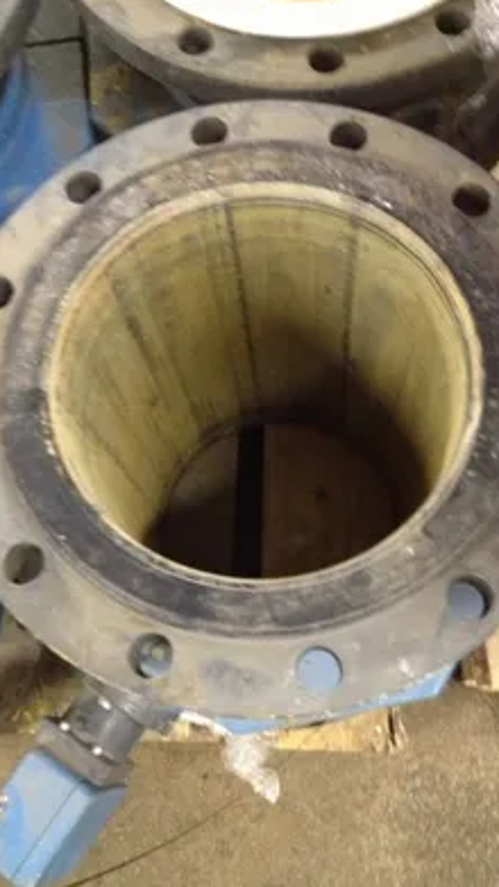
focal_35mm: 39
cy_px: 451
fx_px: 917
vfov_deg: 51.6
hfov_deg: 30.4
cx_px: 247
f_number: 2.4
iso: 500
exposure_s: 1/15
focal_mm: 4.28
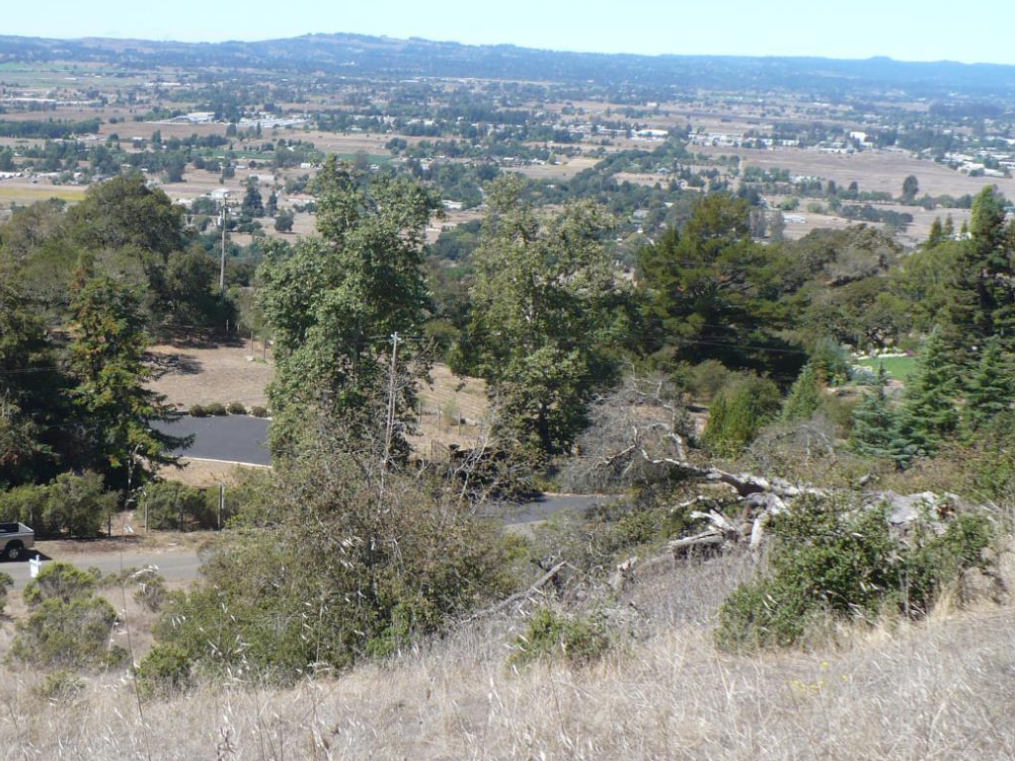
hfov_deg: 35.1
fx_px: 1583
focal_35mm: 54
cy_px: 267
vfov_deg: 26.9
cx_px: 308
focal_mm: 6.1
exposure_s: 1/800
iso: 100
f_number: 2.8
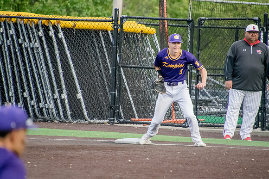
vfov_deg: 2.3
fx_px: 4484
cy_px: 90
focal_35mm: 600
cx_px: 134
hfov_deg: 3.4
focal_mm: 400
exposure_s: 1/2000
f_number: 6.3
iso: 4000
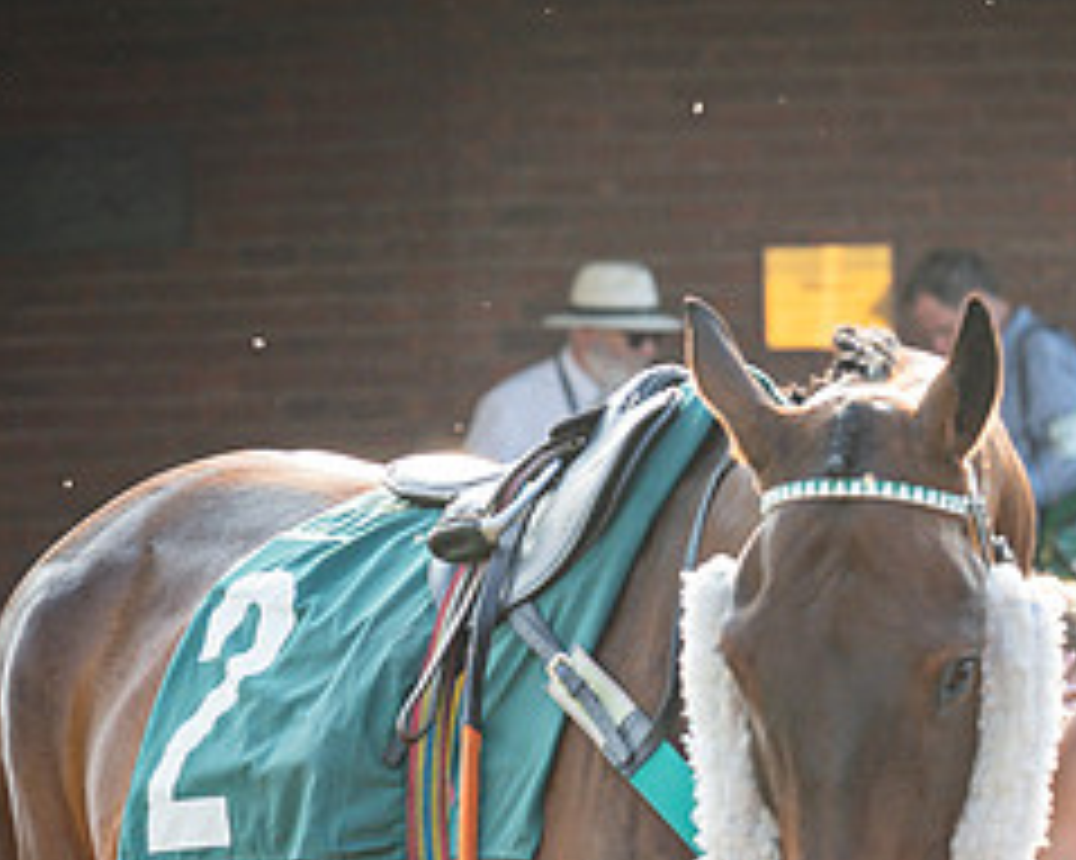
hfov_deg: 3.6
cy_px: 977
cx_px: 1155
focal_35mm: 540
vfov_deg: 2.9
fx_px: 17190
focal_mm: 135
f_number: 5
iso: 200
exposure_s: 1/320
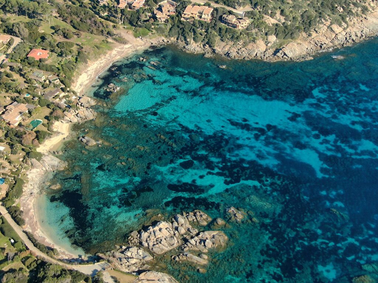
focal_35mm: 48
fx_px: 524
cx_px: 189
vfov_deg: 30.3
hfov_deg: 39.7
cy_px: 142
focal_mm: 8.6
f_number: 3.8
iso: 100
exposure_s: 1/240
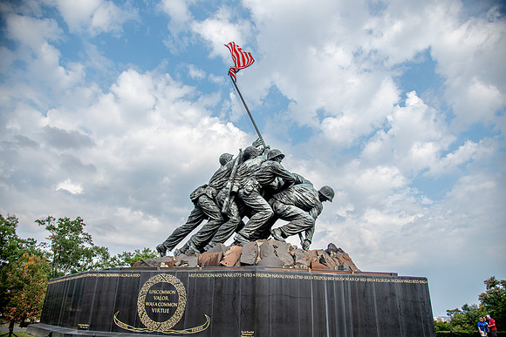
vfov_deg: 53.2
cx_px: 253
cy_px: 168
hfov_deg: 73.7
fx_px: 337
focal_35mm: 24
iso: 160
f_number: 4
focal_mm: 24
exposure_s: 1/640
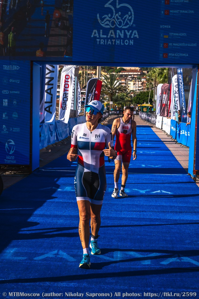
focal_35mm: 62
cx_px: 100
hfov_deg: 21.9
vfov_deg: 32.4
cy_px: 150
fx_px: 514
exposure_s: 1/1000
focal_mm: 62
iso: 200
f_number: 9
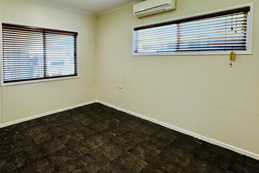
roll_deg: +0.6
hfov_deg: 81.4
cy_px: 63
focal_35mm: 20
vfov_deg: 61.0
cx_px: 88
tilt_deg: -2.3
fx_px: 144
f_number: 2.2
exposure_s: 1/100
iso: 100
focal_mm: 2.22
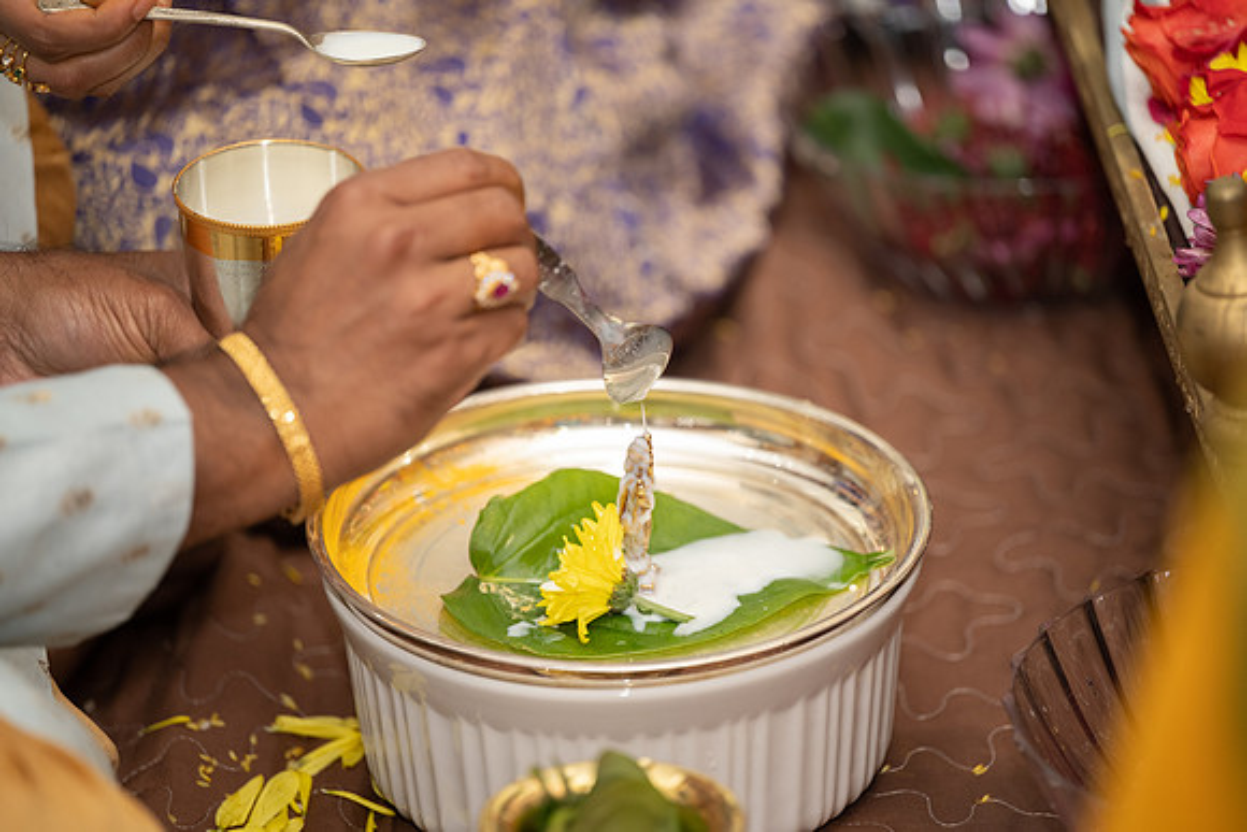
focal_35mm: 190
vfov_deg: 7.2
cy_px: 416
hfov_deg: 10.8
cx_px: 624
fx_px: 6583
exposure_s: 1/200
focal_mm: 190
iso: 500
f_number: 2.8
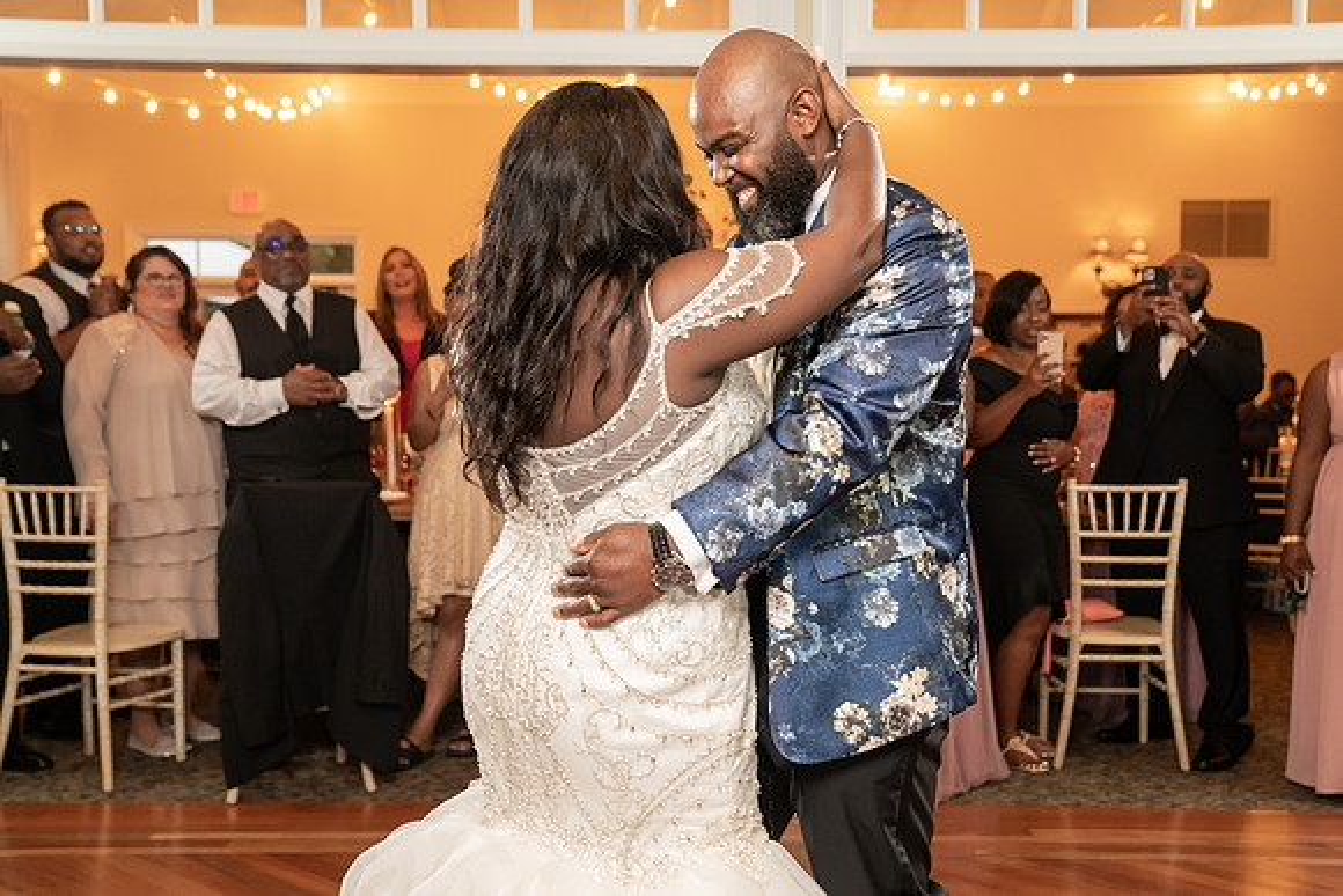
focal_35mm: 43
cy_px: 436
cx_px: 665
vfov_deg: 31.3
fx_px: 1601
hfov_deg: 45.5
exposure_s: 1/200
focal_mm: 41
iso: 4000
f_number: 4
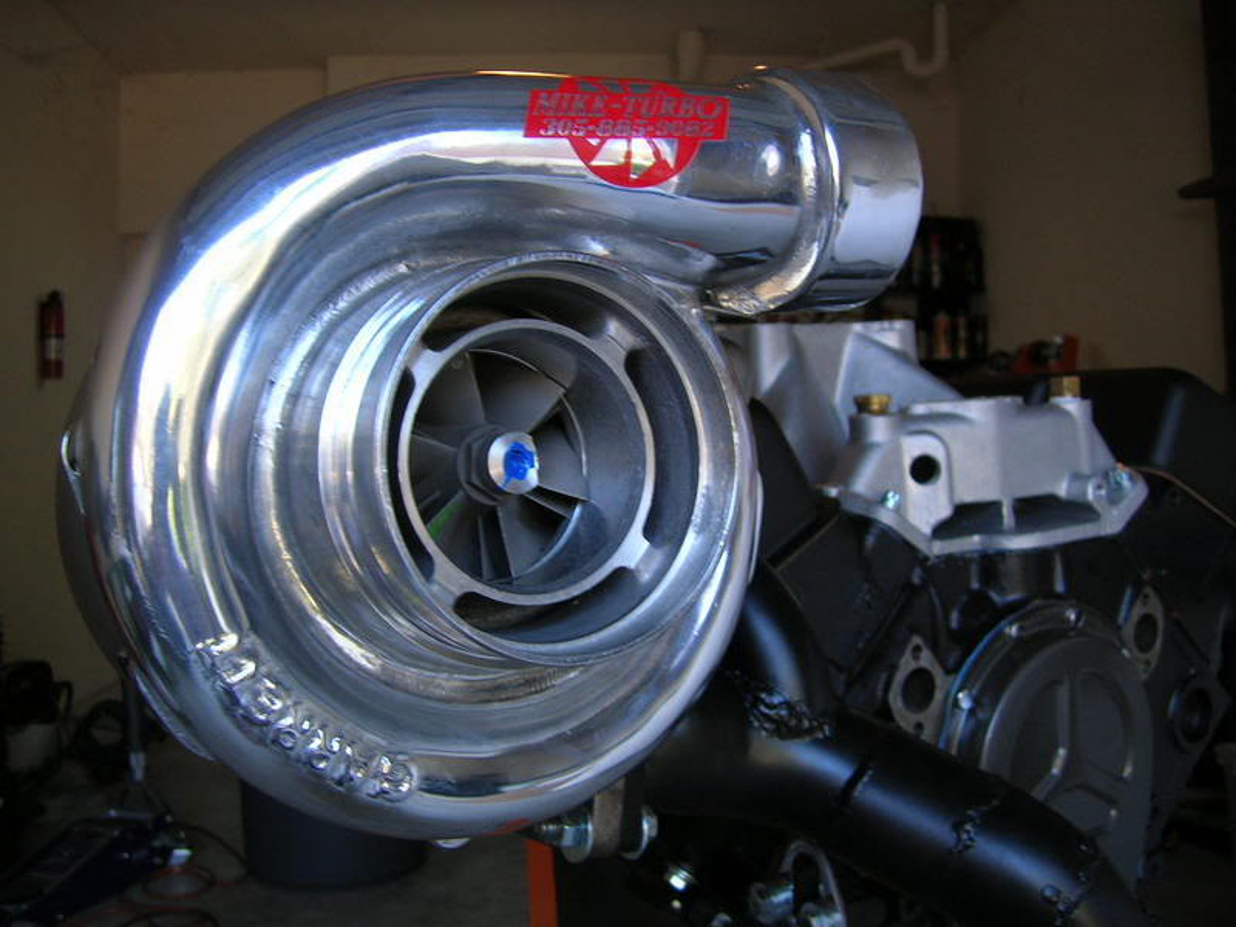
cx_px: 618
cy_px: 464
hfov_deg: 54.0
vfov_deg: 41.8
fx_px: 1214
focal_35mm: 34
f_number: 2.9
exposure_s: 1/32.3
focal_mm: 5.7
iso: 50
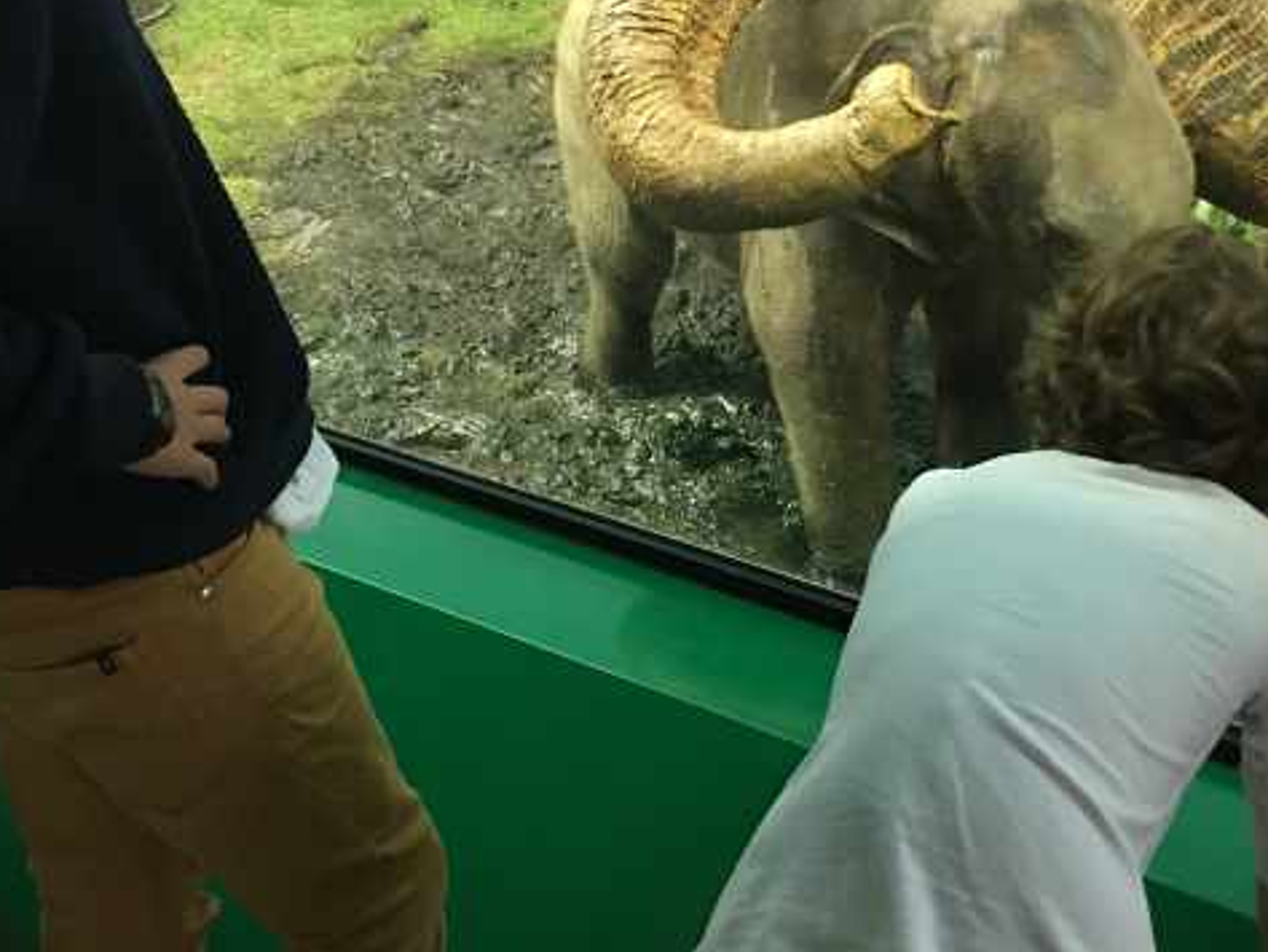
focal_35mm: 49
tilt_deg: -20.7
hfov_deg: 38.1
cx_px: 911
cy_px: 150
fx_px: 1795
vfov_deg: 28.8
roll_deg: +0.2
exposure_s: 1/8
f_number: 2.2
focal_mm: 4.15
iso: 100
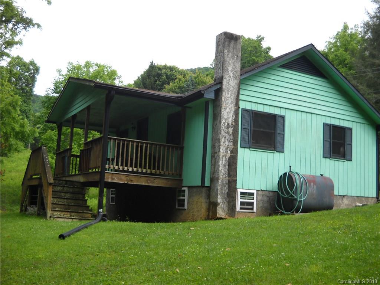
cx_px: 190
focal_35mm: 41
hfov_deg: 45.8
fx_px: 450
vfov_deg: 35.1
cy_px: 142
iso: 64
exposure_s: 1/141
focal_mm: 6.72
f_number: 5.5
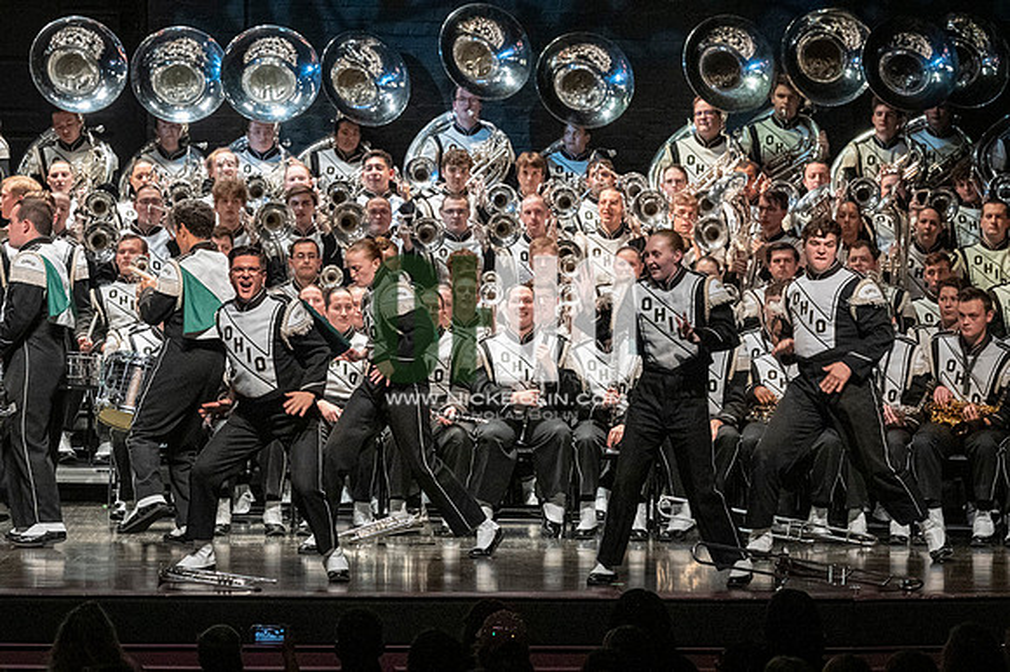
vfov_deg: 7.3
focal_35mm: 187
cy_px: 336
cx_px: 505
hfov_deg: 11.0
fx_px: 5243
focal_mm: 125
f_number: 4
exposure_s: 1/500
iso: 4000
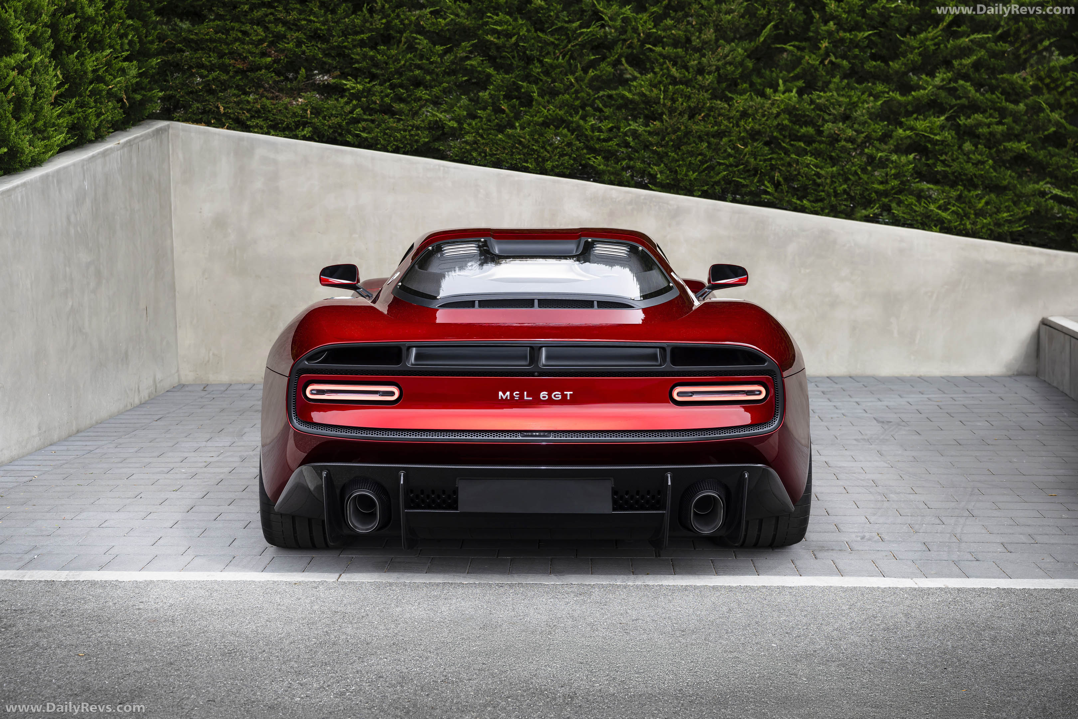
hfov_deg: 35.6
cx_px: 539
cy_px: 360
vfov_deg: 24.2
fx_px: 1677
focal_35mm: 56
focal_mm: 56
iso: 100
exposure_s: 1/200
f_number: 4.5
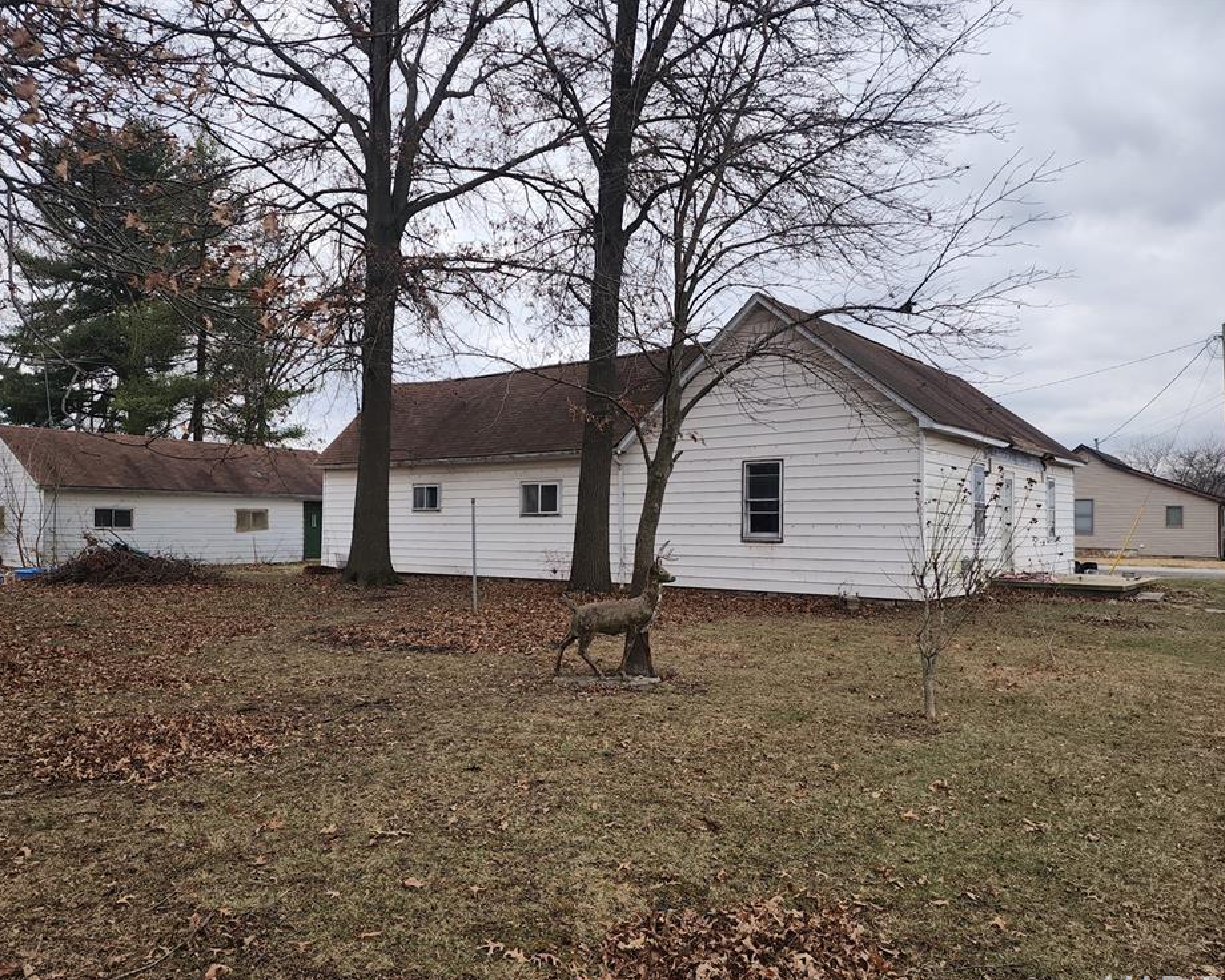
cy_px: 507
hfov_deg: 68.0
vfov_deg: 56.8
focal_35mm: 25
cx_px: 555
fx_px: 906
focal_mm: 6.4
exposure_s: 1/271
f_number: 1.8
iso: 12
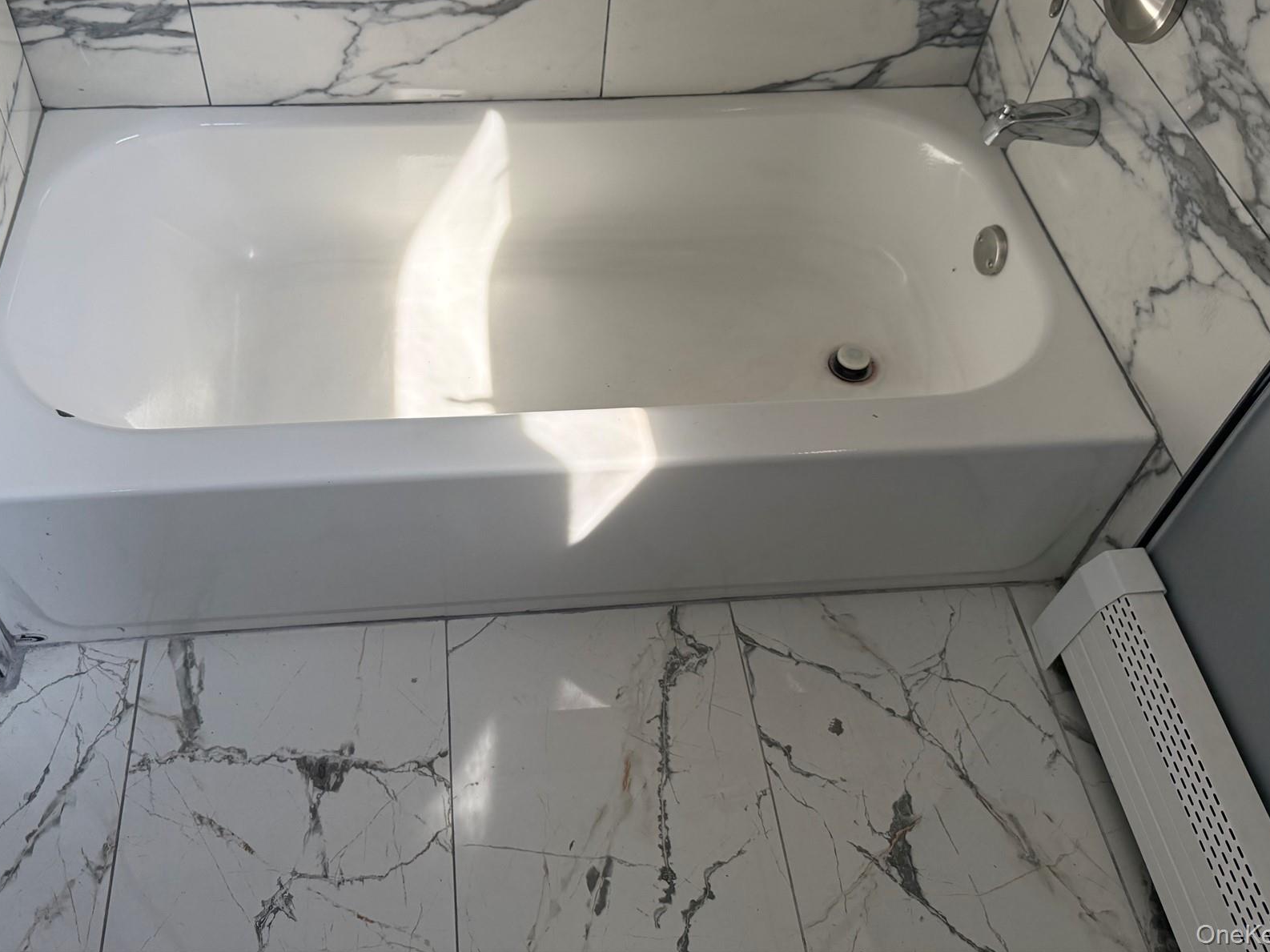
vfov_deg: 44.9
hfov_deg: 58.1
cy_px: 339
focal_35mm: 31
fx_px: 1137
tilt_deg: -47.4
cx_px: 539
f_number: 1.78
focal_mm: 6.76
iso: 200
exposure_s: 1/240
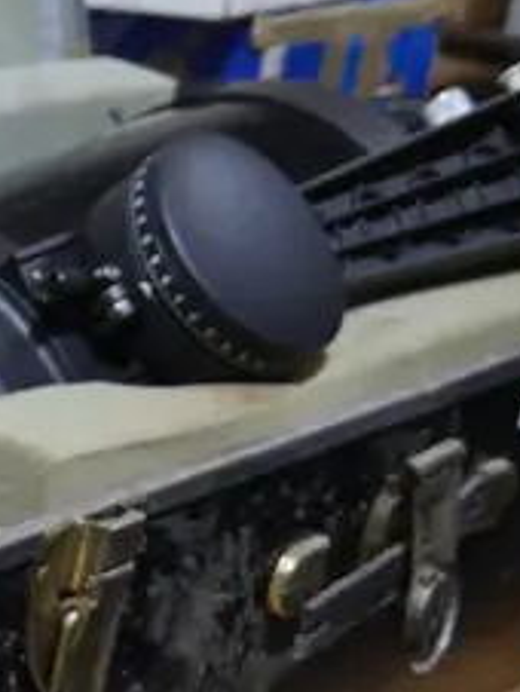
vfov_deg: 13.9
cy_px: 891
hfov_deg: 9.9
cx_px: -610
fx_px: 2719
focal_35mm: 136
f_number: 3.6
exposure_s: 1/60
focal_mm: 15
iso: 400
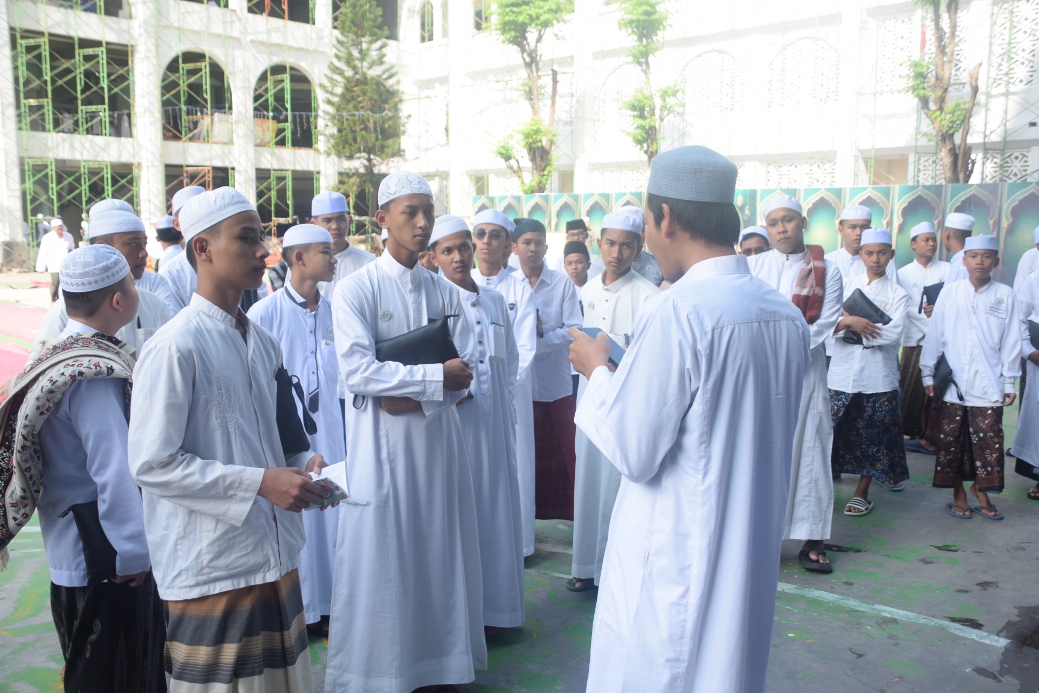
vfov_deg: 40.0
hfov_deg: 57.2
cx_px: 520
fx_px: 952
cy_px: 346
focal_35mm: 33
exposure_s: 1/250
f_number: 3.8
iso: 100
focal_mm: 22
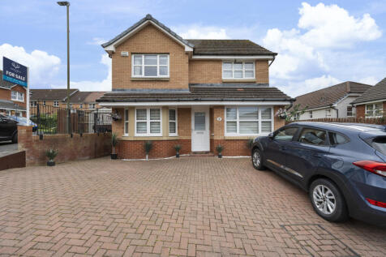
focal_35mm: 16
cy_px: 128
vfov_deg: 73.7
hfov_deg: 96.8
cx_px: 193
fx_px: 171
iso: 400
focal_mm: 16
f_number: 7.1
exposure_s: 1/4000
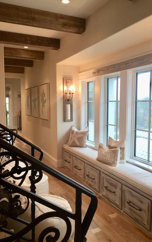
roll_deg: -0.6
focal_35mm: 31
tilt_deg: -3.8
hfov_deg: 40.6
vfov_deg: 61.2
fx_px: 205
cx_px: 81
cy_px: 121
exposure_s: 1/40
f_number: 2.2
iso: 32
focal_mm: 4.15
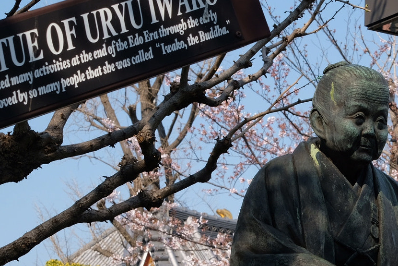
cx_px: 362
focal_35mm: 160
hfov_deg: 12.7
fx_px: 1769
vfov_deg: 8.6
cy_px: 170
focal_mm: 55
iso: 200
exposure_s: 1/120
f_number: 13
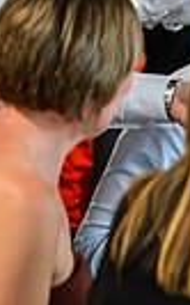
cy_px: 148
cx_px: 554
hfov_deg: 3.9
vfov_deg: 6.5
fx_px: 2696
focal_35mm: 325
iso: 4000
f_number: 3.2
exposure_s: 1/320
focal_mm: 73
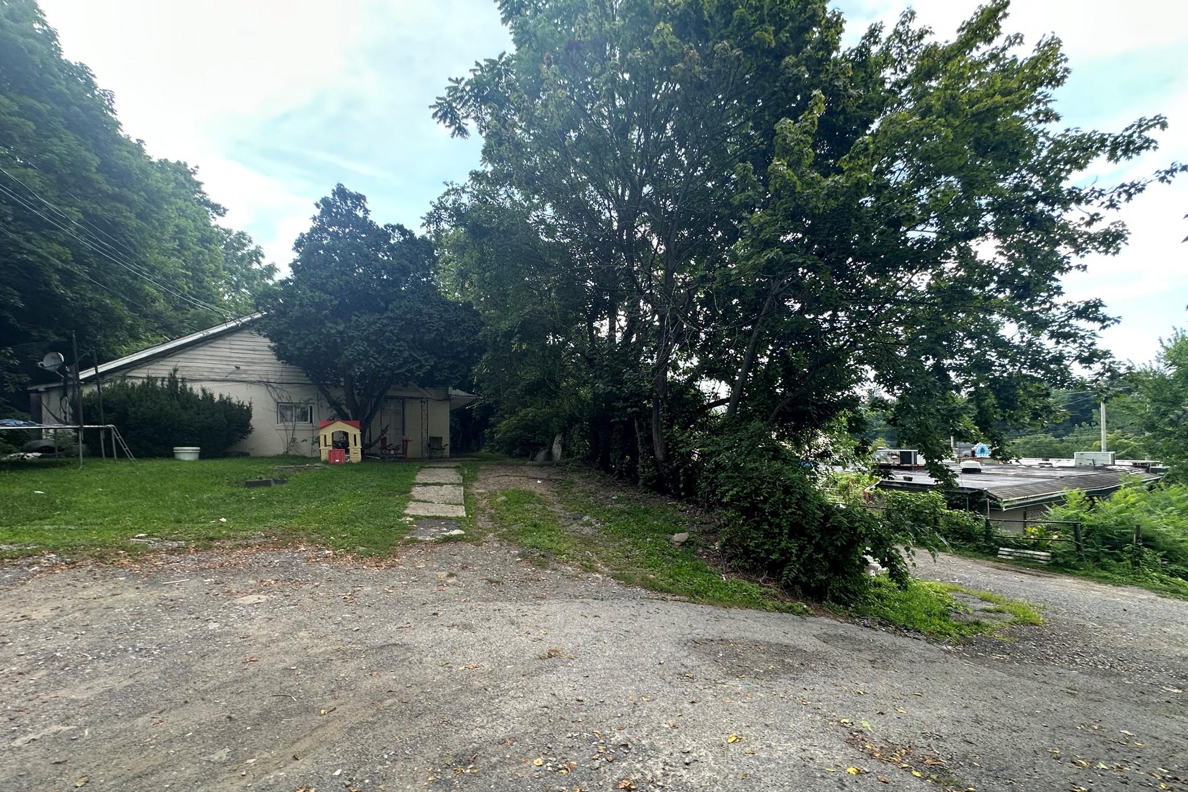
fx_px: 495
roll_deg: -0.6
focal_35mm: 15
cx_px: 605
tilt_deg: -0.1
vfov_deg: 77.0
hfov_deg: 100.4
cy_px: 441
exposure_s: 1/99
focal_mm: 2.22
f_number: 2.2
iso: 80
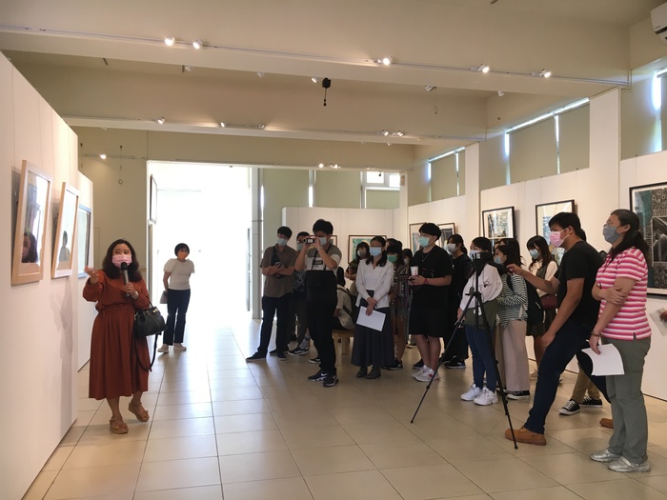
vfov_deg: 48.2
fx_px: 559
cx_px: 334
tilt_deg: +0.4
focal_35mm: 29
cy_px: 250
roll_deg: +0.4
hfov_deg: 61.7
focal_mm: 4.15
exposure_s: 1/30
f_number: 2.2
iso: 50
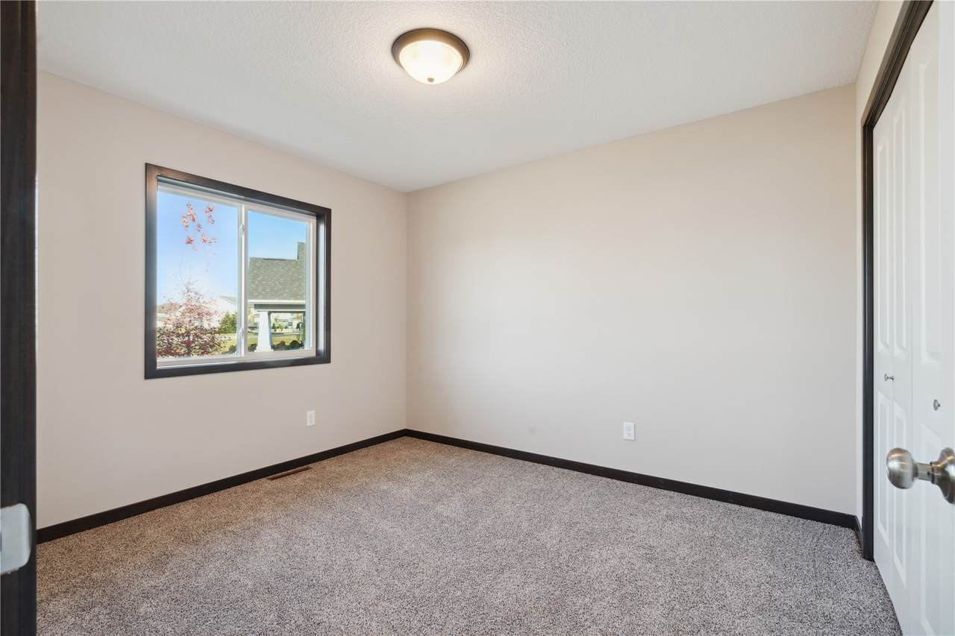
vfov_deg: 73.7
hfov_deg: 96.7
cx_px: 478
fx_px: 424
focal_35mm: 16
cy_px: 318
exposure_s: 1/20
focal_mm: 16
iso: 640
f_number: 10
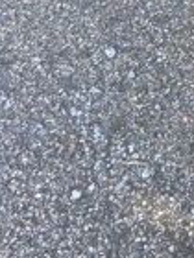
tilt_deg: -52.7
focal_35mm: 133
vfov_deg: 13.7
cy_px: -164
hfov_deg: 10.0
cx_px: 430
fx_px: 994
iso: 25
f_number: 2.2
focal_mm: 4.15
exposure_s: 1/33
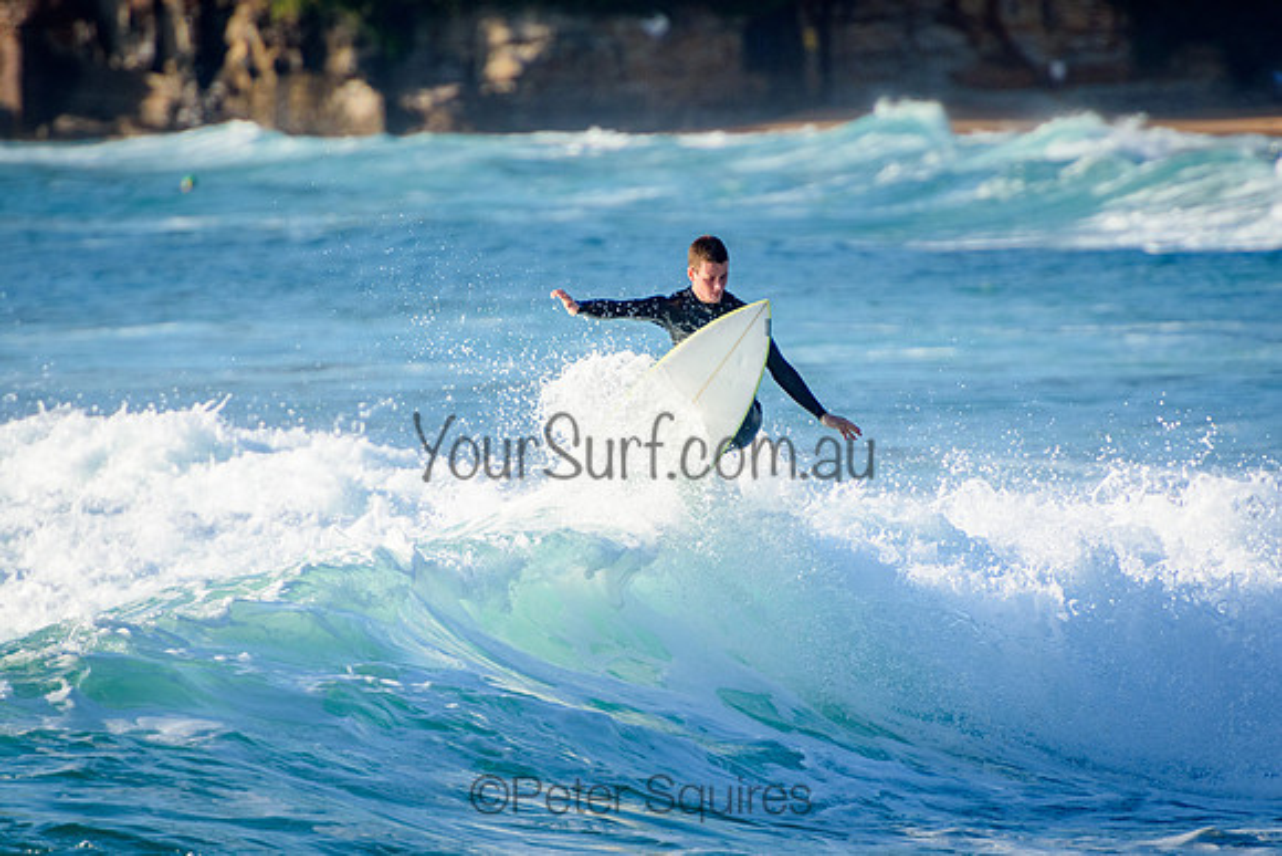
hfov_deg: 3.4
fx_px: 21745
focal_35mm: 611
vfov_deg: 2.3
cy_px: 428
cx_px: 641
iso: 500
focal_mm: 400
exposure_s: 1/2000
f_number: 5.6
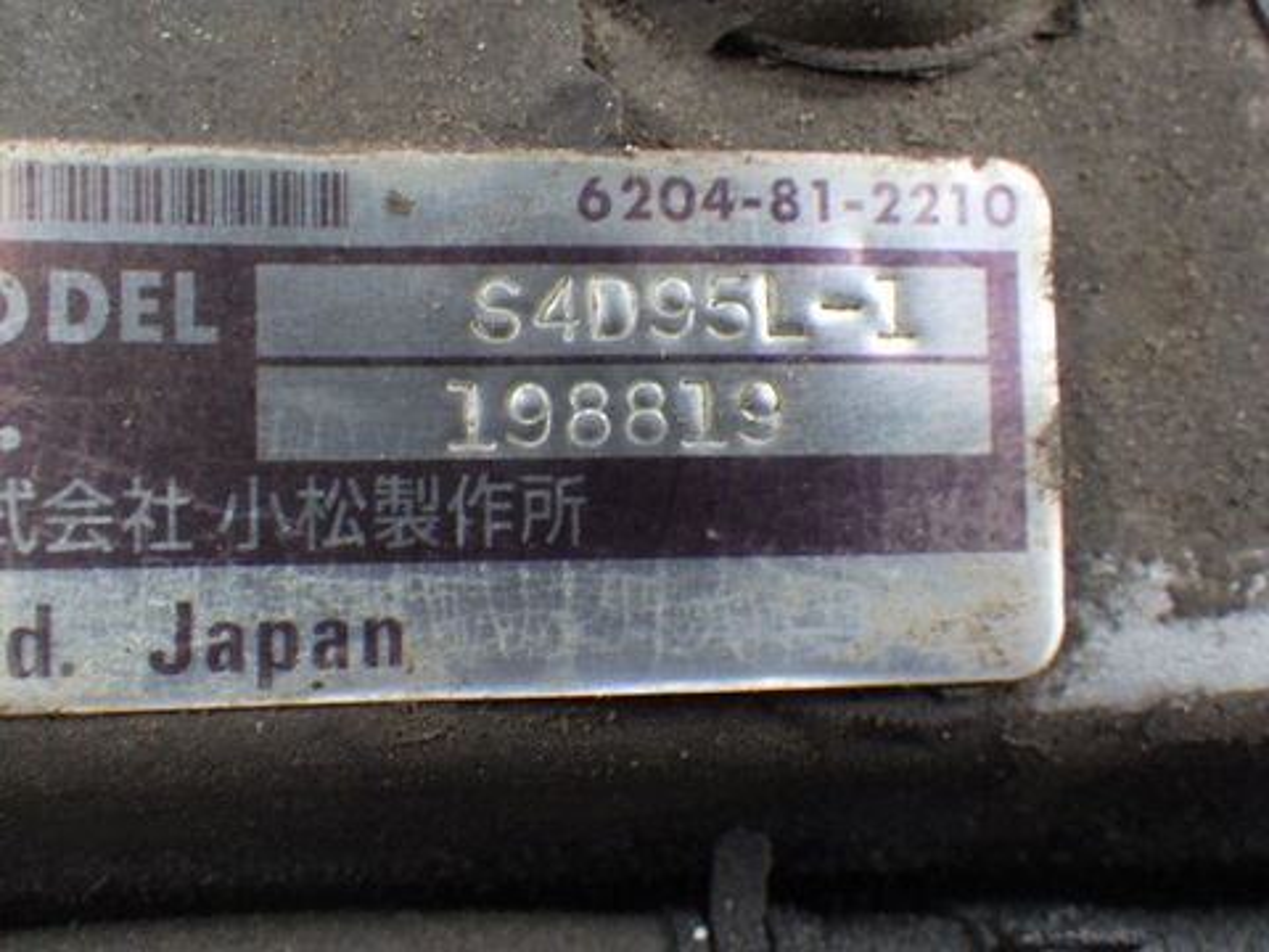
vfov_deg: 41.8
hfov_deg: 54.0
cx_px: 634
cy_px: 476
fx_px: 1246
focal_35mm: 34
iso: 500
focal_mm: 6.1
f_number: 3.8
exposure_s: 1/50
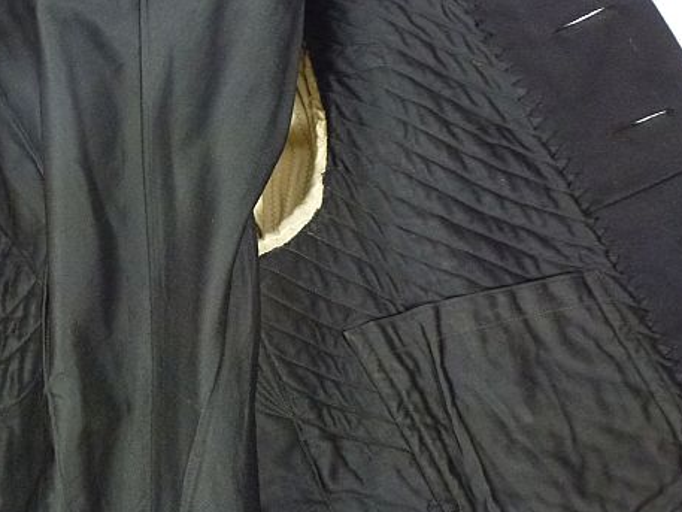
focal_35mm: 49
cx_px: 128
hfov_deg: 37.4
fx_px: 966
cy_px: 136
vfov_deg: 29.3
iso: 400
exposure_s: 1/40
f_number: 3.5
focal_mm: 5
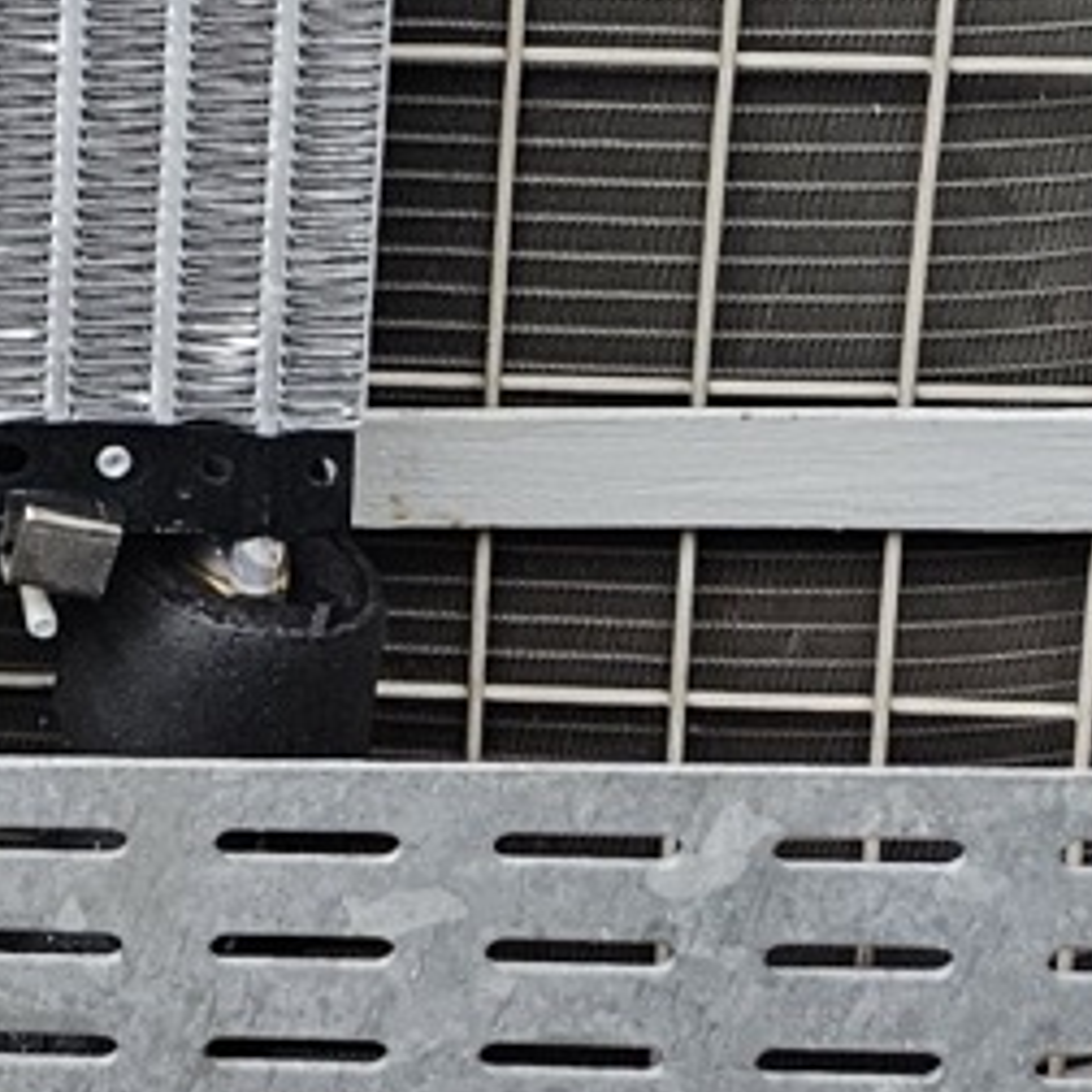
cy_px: -875
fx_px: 4033
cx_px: -940
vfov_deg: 13.8
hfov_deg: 13.6
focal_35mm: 113
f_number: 1.8
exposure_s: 1/100
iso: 640
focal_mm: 5.4
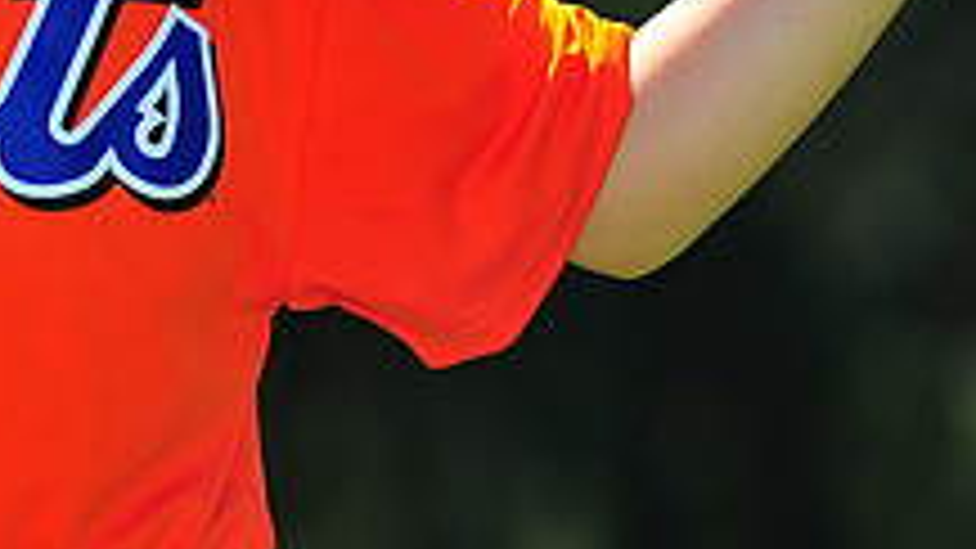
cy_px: -274
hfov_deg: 4.3
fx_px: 13042
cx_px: 27
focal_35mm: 504
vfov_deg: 2.4
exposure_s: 1/1250
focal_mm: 180
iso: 200
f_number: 4
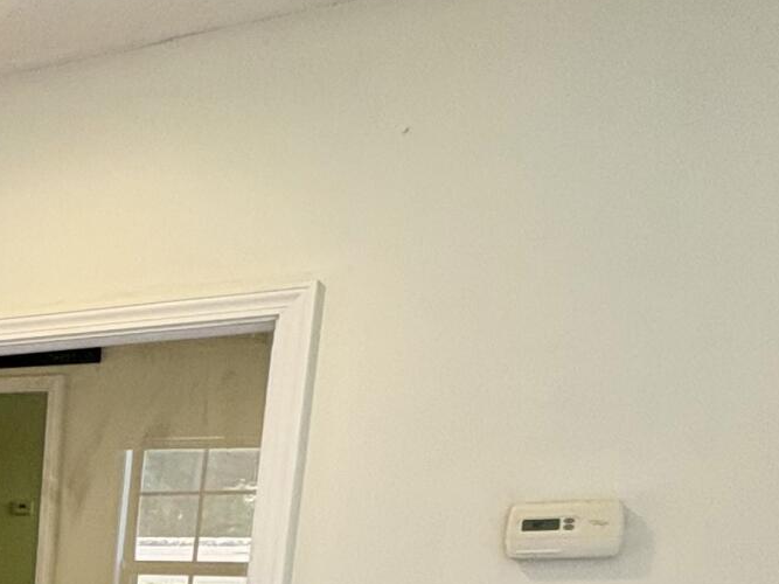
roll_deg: +1.0
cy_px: 774
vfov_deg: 21.0
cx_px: -684
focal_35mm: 63
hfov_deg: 20.1
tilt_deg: -10.0
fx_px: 1417
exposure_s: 1/60
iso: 250
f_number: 2.2
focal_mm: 2.22
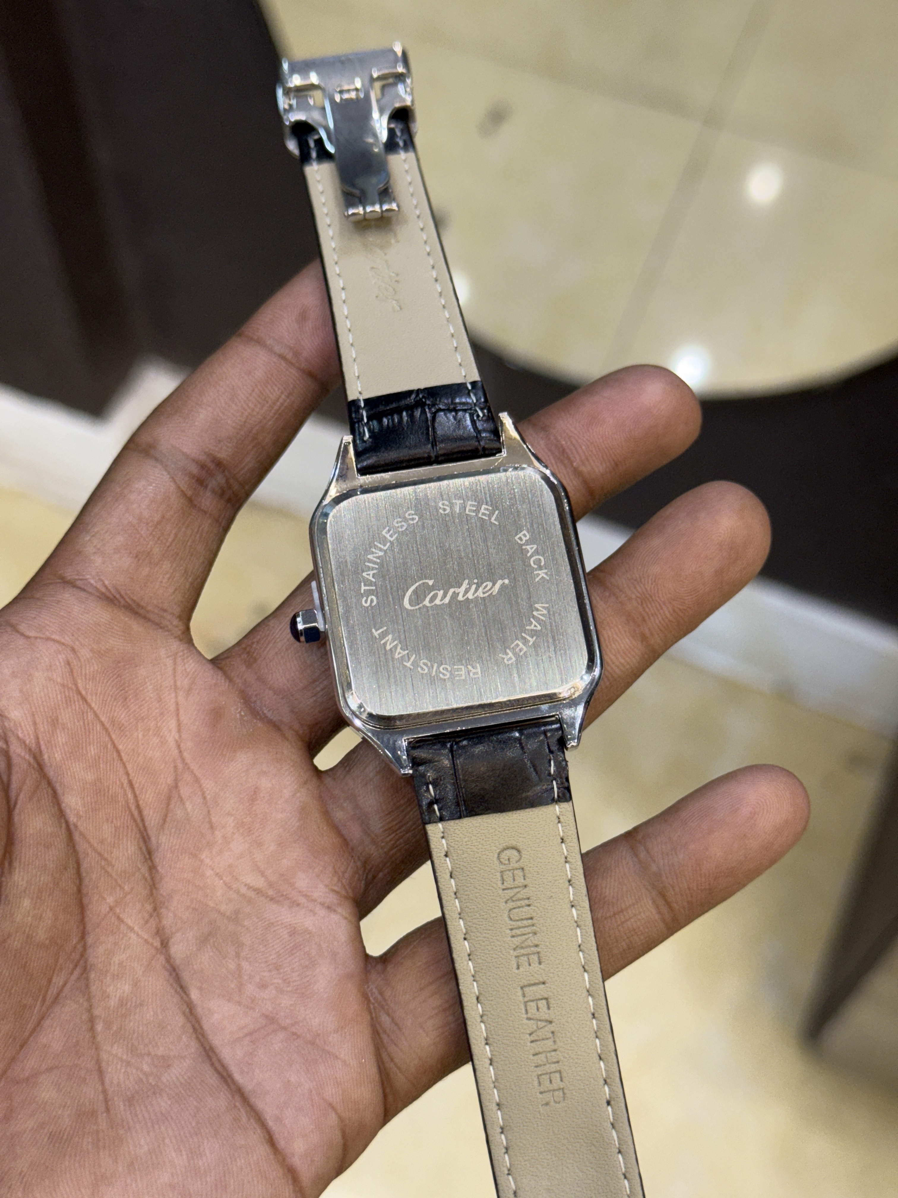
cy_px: 599
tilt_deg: -61.9
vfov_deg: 39.7
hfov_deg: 30.3
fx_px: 1660
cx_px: 449
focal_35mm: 48
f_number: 1.78
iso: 125
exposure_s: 1/100
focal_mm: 6.76
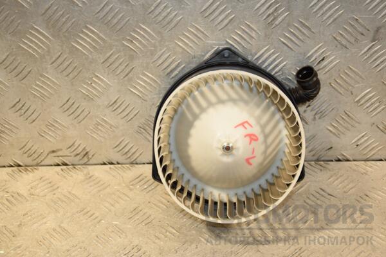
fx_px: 772
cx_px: 193
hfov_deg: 28.1
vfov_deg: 18.9
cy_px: 128
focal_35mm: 72
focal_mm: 48
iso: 800
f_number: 5.6
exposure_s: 1/200
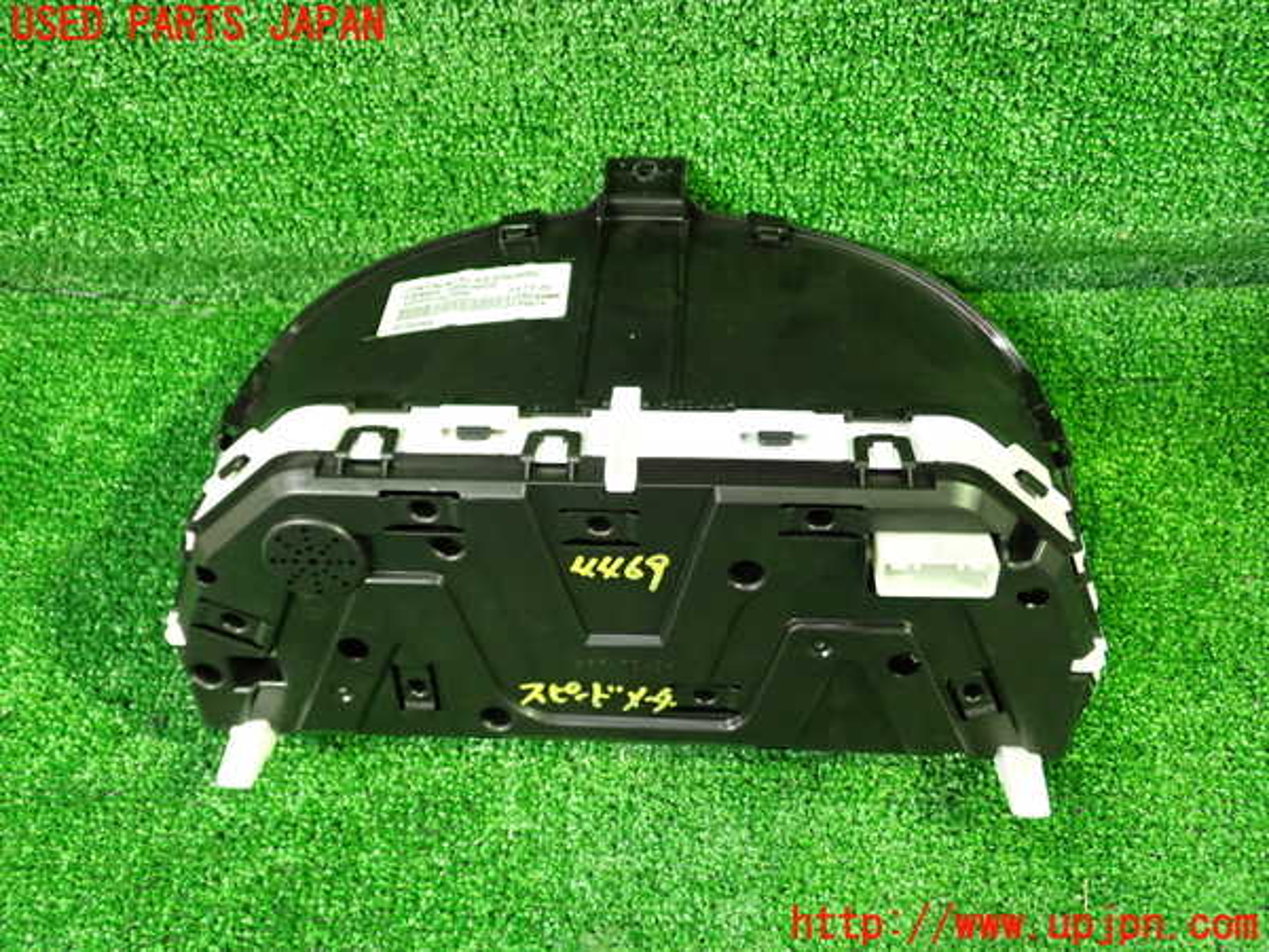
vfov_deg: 46.8
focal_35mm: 30
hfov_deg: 60.0
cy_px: 476
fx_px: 1100
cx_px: 634
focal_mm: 5.4
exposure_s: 1/30
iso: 800
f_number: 2.3
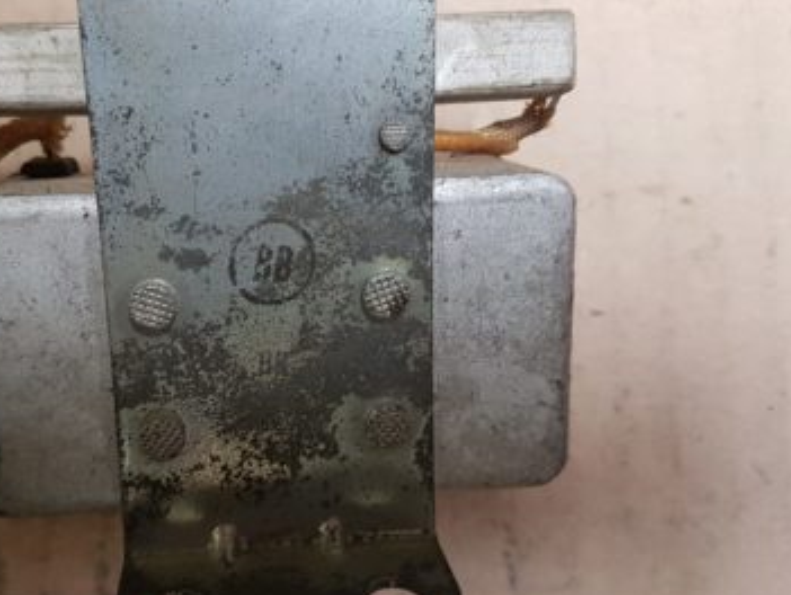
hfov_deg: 49.4
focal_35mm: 37
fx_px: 846
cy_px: 292
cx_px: 277
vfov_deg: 38.7
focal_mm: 4.2
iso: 200
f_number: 1.7
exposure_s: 1/14
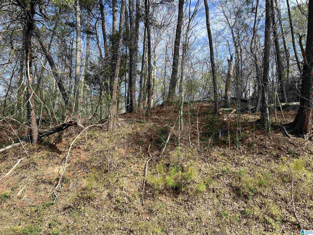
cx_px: 156
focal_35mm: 26
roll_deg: -2.1
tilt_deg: +11.1
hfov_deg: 67.3
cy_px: 118
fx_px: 235
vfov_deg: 53.1
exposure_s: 1/1377
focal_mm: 5.7
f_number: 1.5
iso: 50
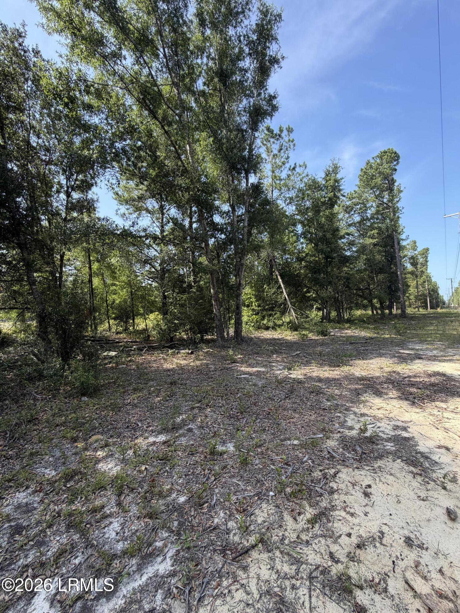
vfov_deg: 102.1
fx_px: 248
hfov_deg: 85.7
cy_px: 306
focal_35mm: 14
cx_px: 230
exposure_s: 1/479
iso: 64
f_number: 2.2
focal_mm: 2.22
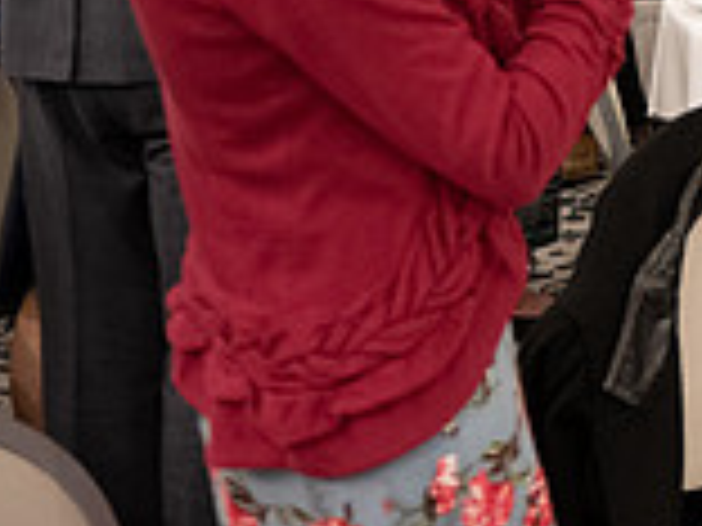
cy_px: -173
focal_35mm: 86
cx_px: 1238
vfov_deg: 16.2
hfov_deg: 18.3
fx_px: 1744
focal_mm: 24
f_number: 2.8
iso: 3200
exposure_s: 1/50
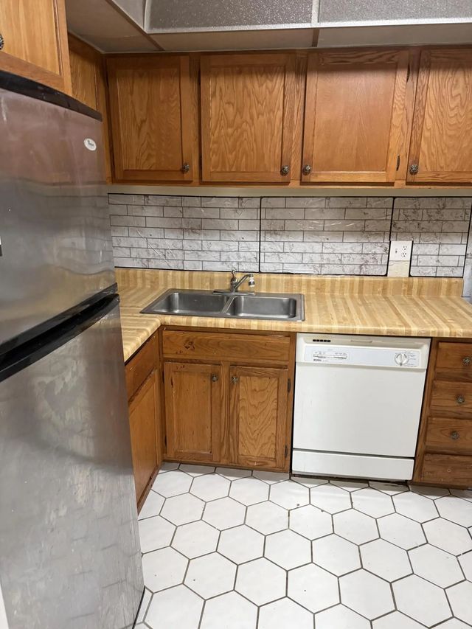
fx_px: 436
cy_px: 314
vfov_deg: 71.6
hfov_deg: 56.8
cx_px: 236
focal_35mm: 24
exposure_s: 1/60
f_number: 1.78
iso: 400
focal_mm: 6.76
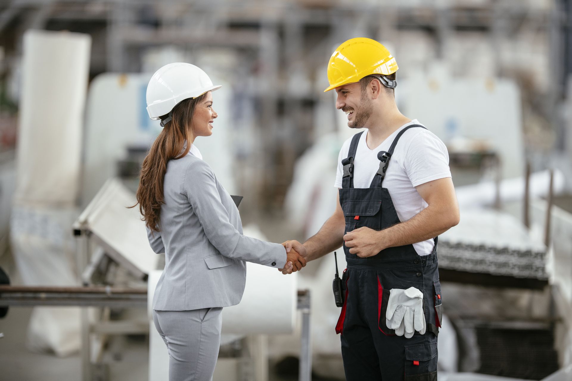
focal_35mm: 200
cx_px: 286
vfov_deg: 6.9
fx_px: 3178
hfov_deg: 10.3
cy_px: 190
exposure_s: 1/500
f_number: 2
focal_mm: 200
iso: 640
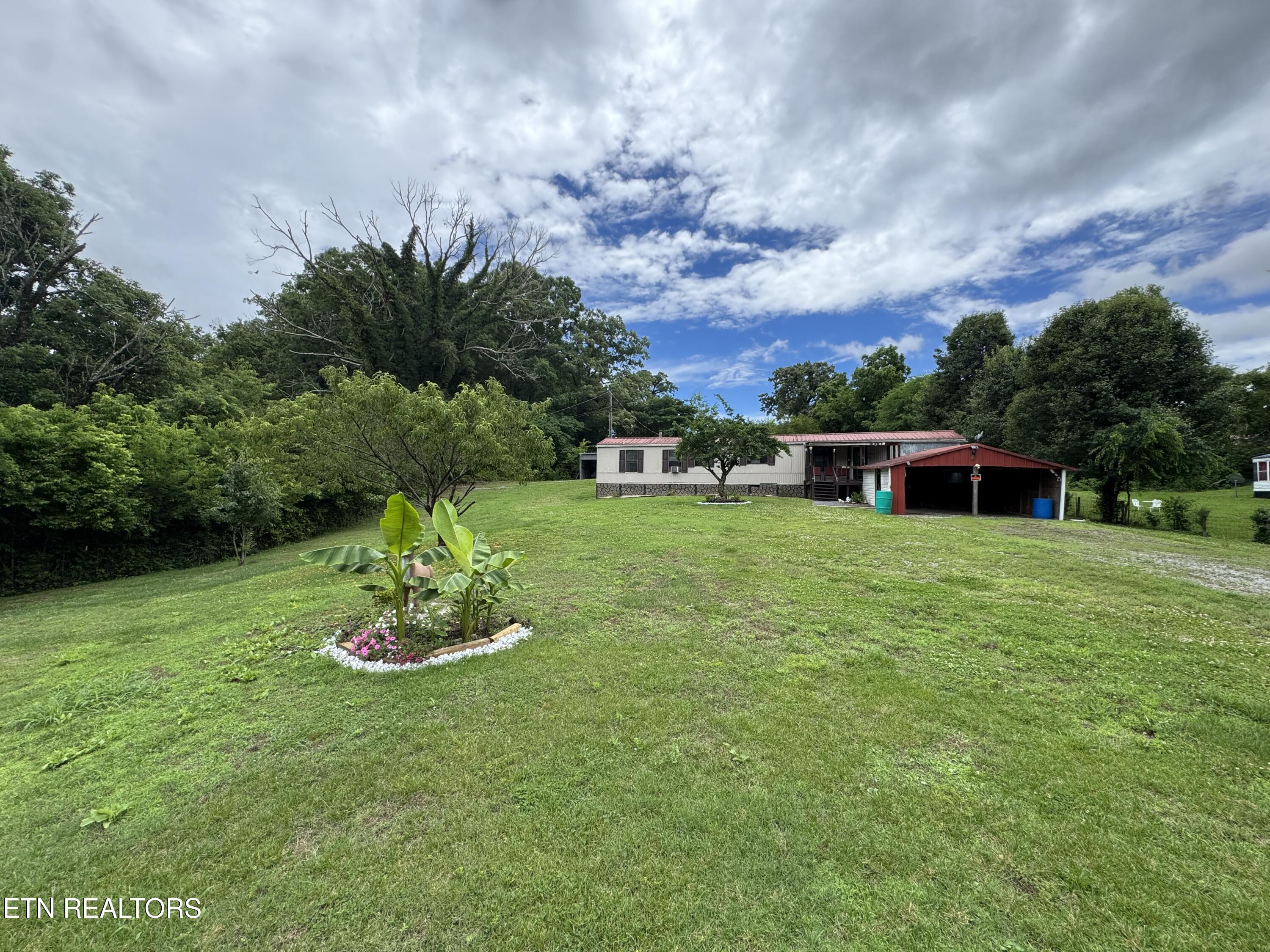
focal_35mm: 14
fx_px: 514
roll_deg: -0.7
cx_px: 635
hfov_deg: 102.1
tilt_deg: +1.2
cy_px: 476
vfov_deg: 85.7
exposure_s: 1/1143
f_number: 2.2
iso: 40
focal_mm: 2.22
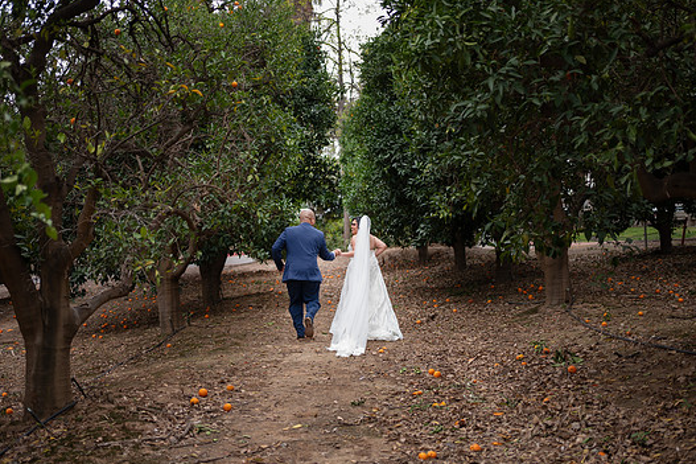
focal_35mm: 44
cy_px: 250
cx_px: 350
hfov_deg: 44.5
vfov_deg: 30.5
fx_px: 850
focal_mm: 40
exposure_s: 1/80
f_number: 2
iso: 100
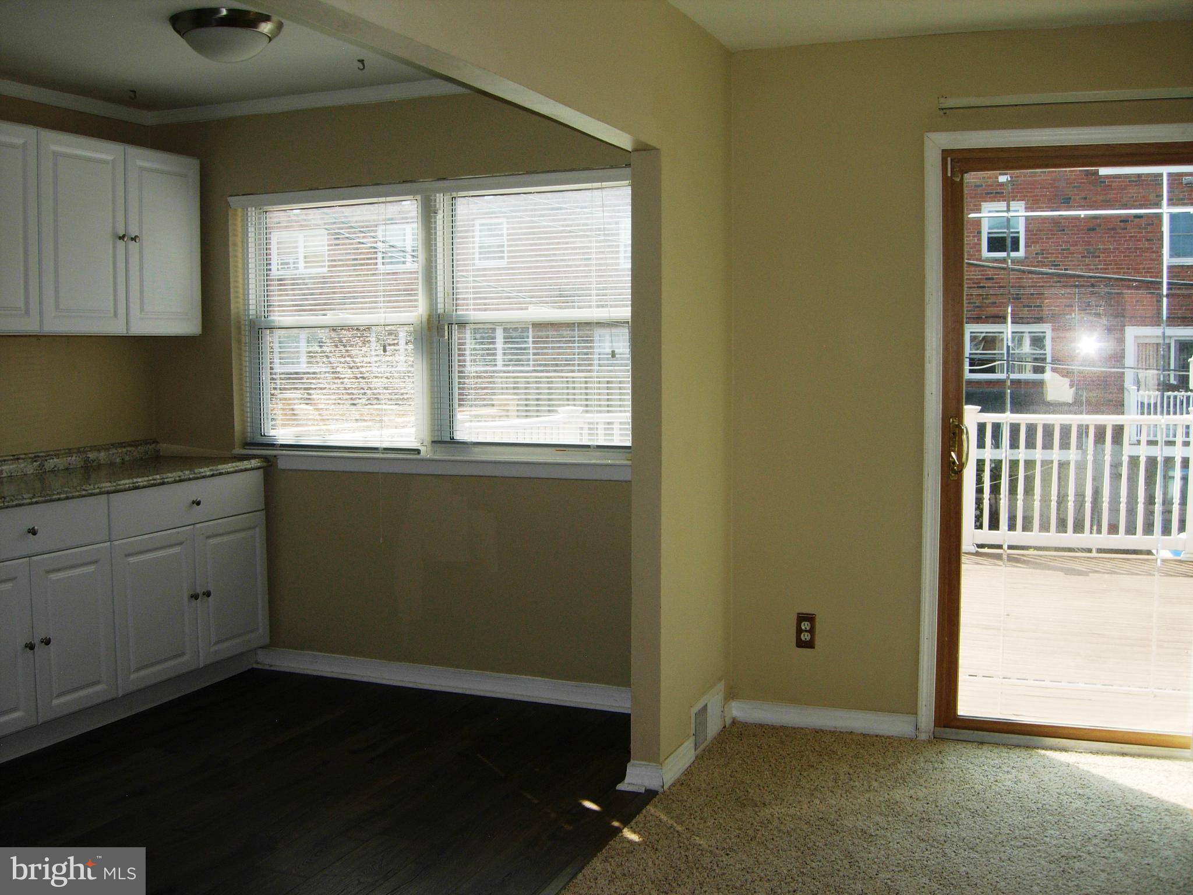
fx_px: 1241
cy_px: 448
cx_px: 596
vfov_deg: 39.7
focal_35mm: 36
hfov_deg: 51.4
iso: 50
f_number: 3.8
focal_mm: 7.5
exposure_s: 1/171
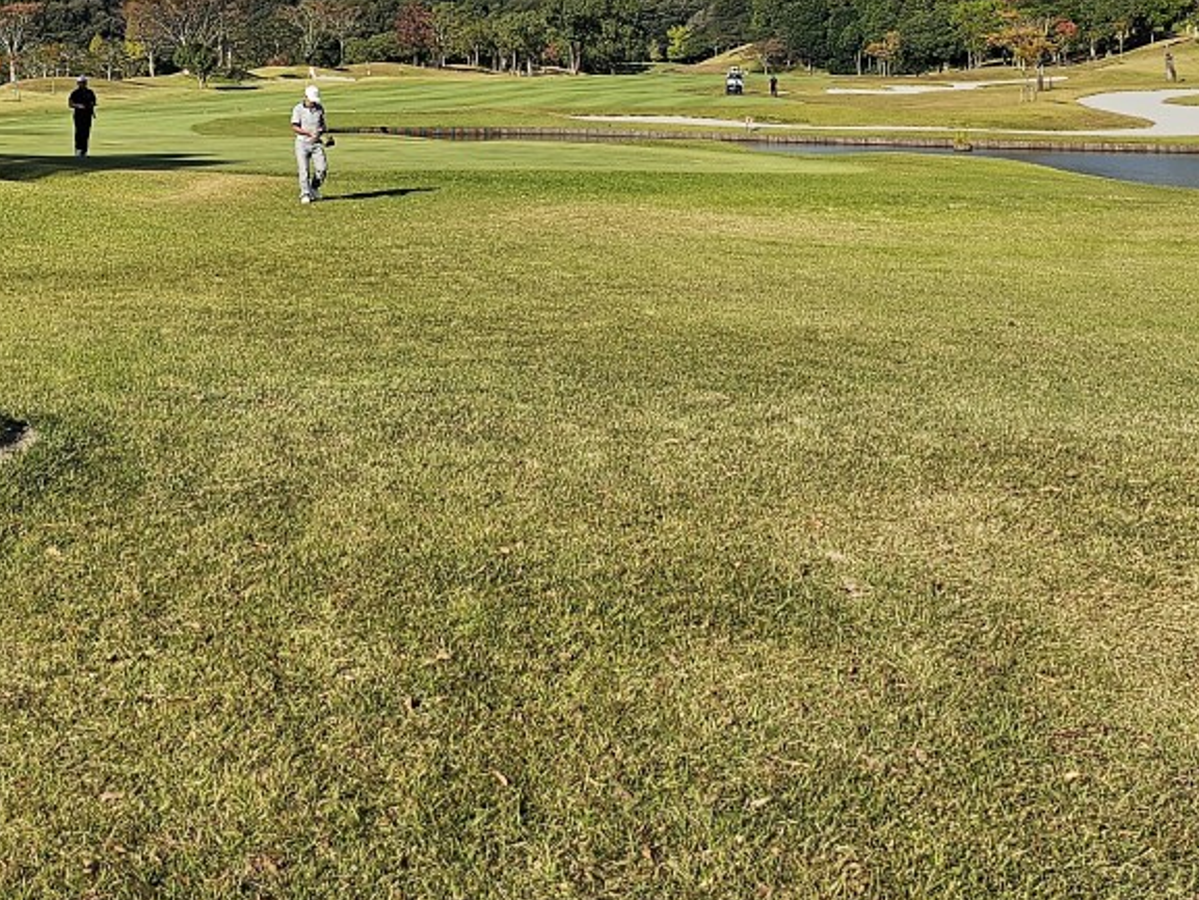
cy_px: 27
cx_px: 256
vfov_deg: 27.2
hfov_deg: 36.3
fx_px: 1767
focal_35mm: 51
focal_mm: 6.3
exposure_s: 1/1529
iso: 16
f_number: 1.7
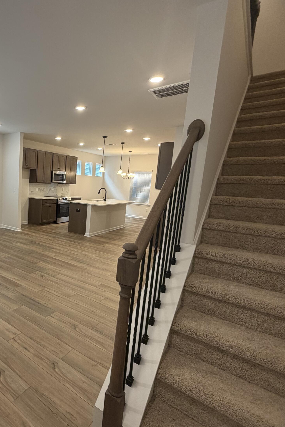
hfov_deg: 55.7
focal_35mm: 20
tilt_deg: -8.0
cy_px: 215
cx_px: 42
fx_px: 237
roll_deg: -2.5
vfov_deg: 84.0
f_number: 2.2
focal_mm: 2.22
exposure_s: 1/60
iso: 160
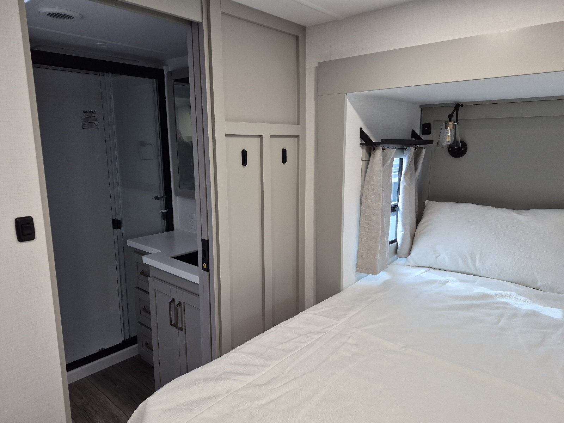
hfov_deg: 73.9
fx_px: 375
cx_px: 282
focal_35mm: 23
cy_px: 212
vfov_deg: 58.9
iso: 160
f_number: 1.8
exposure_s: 1/65.4
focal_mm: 5.4
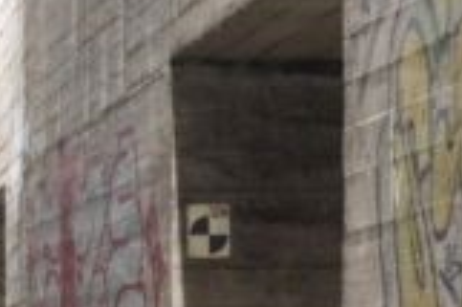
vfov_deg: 5.4
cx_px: -204
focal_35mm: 249
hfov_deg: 8.1
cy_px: 691
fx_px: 3192
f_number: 10
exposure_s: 30
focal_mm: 50
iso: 50
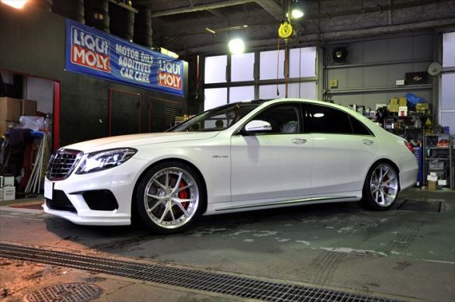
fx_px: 454
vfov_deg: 36.8
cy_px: 151
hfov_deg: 53.2
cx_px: 228
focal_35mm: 36
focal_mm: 24
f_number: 5.6
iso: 400
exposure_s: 1/30
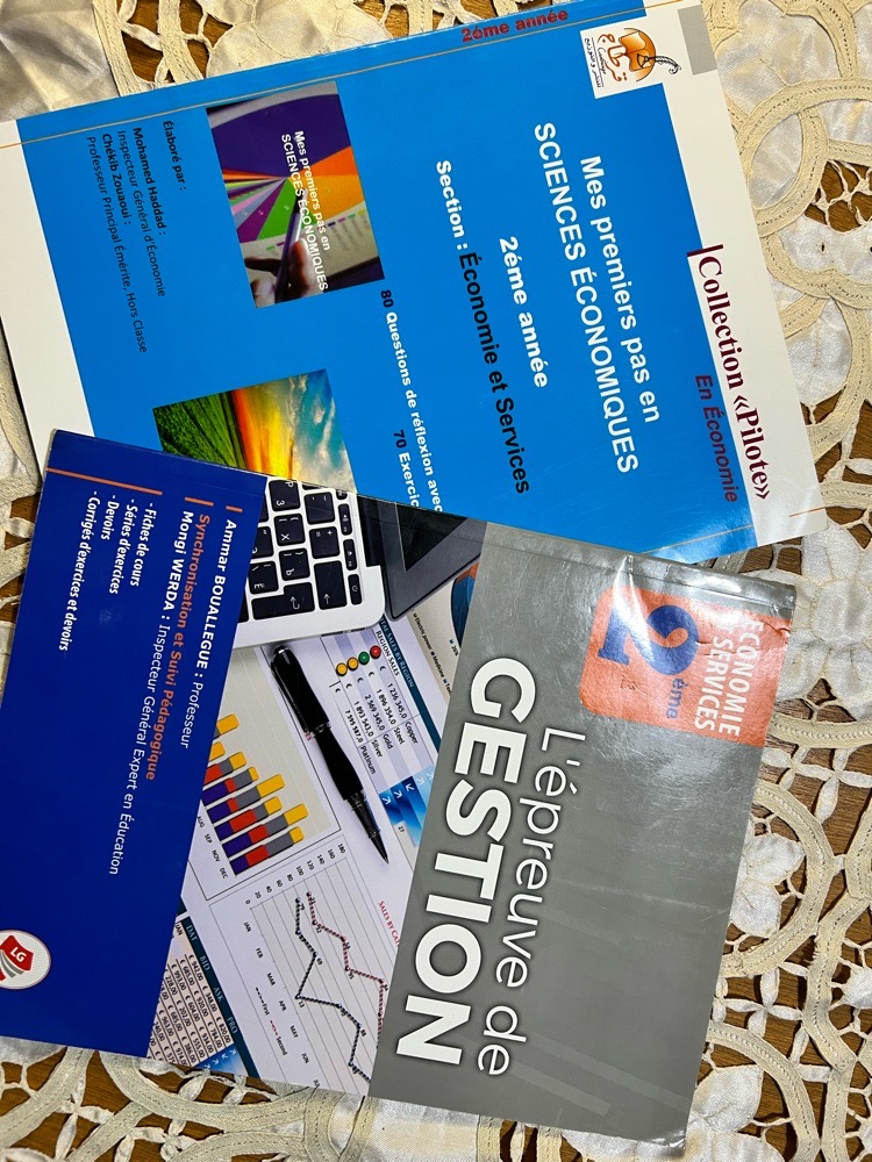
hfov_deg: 53.1
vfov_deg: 67.3
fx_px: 873
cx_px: 436
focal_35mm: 26
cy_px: 581
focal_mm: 5.7
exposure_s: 1/50
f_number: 1.5
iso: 100
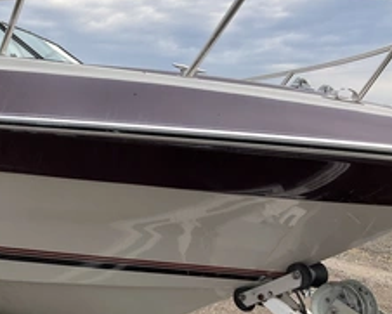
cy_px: 213
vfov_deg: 30.0
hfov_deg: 36.2
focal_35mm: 50
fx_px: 580
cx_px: 85
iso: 25
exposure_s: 1/457
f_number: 1.8
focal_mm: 3
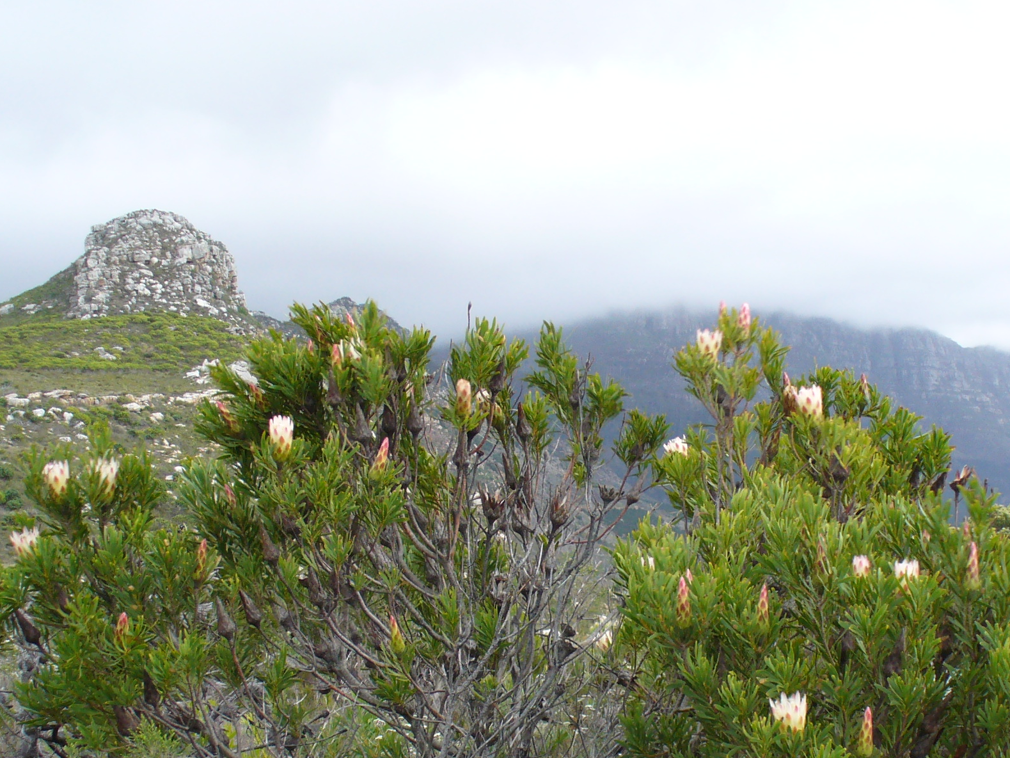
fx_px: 1926
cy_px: 626
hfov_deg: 29.3
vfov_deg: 21.9
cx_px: 628
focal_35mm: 66
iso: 100
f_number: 2.8
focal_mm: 6.1
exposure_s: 1/125
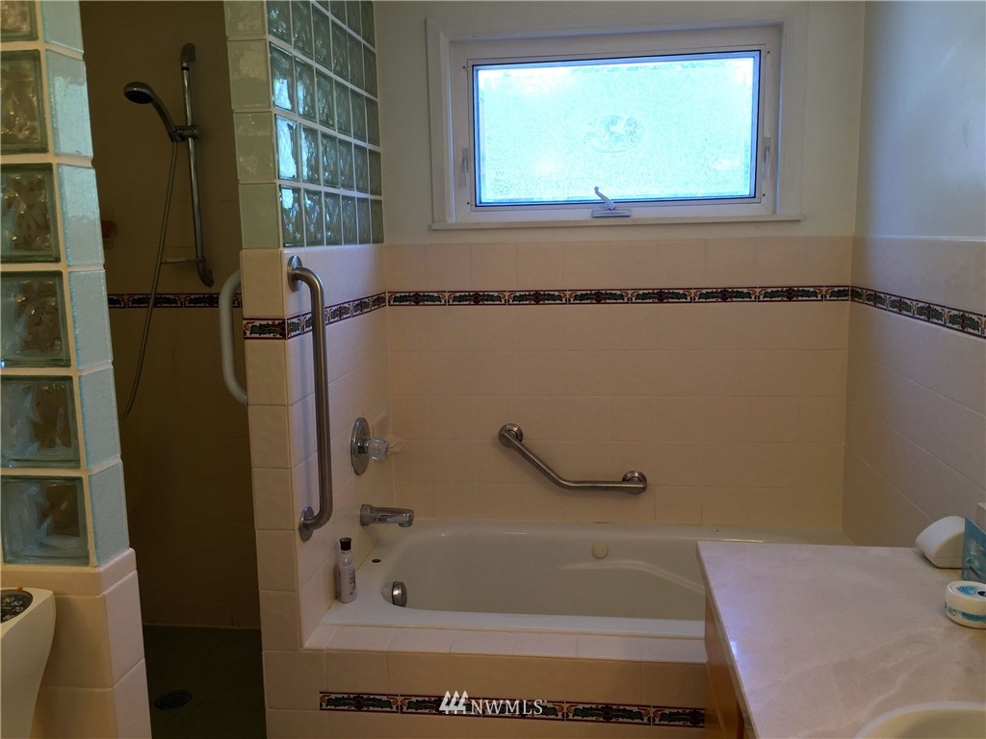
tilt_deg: -7.9
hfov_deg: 61.7
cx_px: 493
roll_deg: -0.6
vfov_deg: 48.2
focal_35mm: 29
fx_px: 826
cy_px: 370
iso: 32
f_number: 2.2
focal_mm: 4.15
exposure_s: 1/40
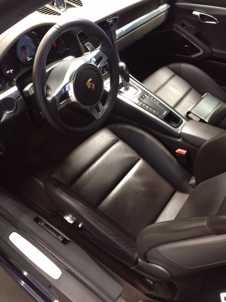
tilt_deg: -46.0
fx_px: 252
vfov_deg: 61.7
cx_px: 113
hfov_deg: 48.2
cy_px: 151
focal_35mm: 29
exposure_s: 1/25
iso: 250
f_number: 2.2
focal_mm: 4.15
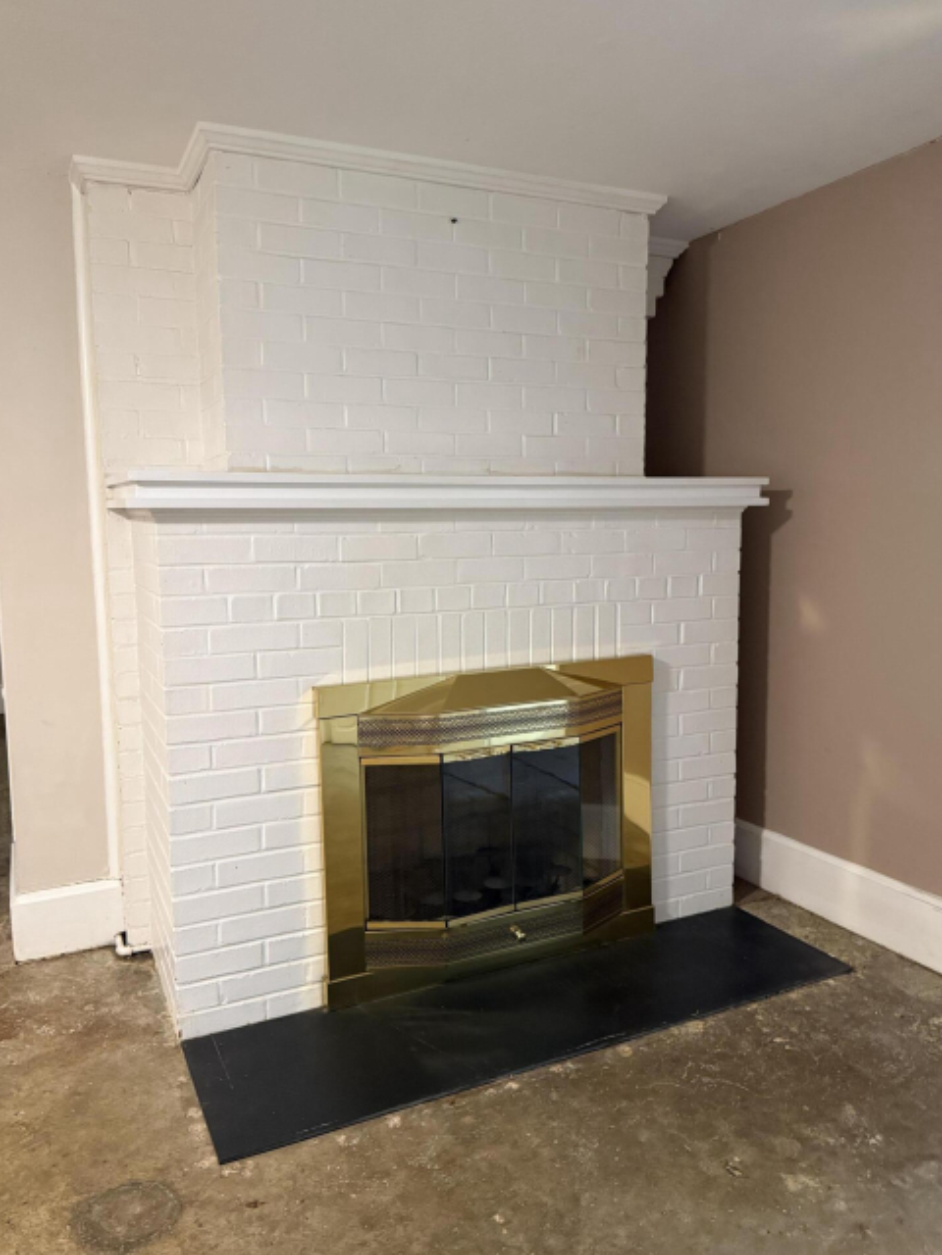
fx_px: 907
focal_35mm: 25
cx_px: 461
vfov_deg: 69.4
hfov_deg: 54.9
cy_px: 632
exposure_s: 1/60
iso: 640
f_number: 1.78
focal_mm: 6.76
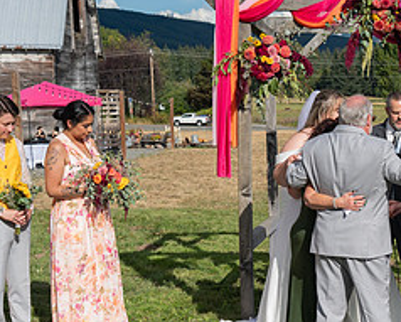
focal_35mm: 80
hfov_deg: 23.1
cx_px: 379
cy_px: 240
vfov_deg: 19.1
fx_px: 951
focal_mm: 35
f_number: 4.5
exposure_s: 1/5000
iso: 400
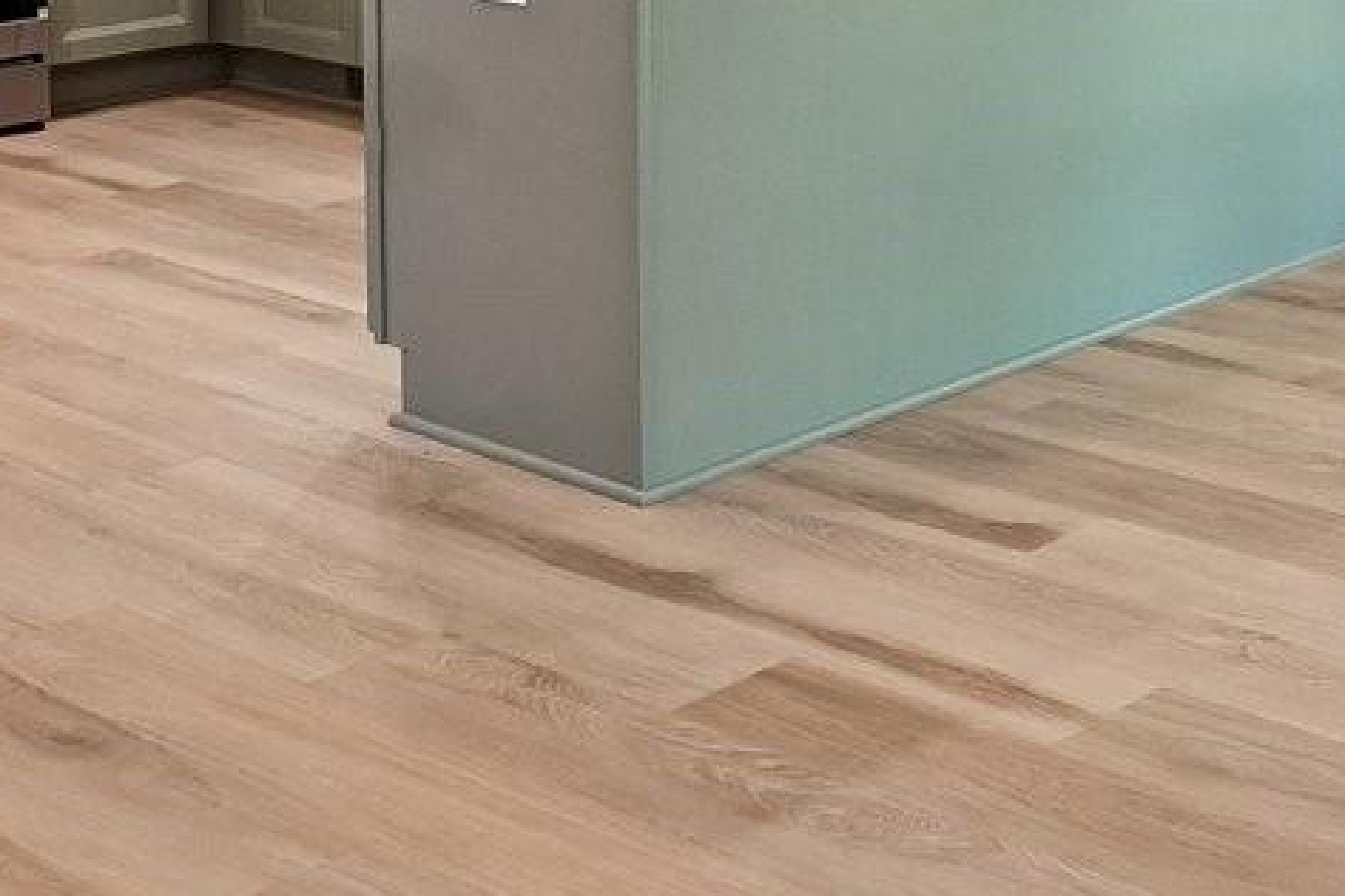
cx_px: 1604
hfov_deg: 27.4
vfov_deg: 18.7
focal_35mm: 65
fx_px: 2427
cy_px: -411
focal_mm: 10
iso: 320
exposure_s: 1/30
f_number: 8
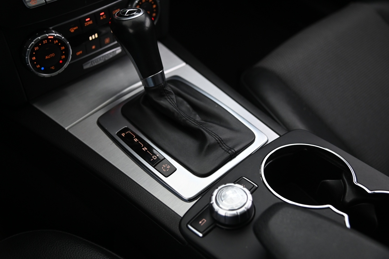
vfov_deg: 30.5
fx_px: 475
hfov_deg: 44.5
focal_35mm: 44
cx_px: 194
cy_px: 130
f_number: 4
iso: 2000
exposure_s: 1/20
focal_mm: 44
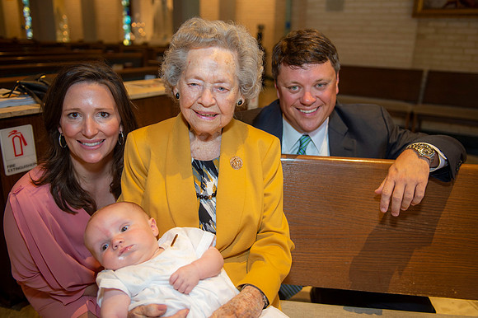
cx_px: 239
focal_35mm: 32
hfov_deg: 58.7
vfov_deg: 41.1
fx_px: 425
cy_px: 159
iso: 900
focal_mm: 32
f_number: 2.8
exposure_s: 1/100
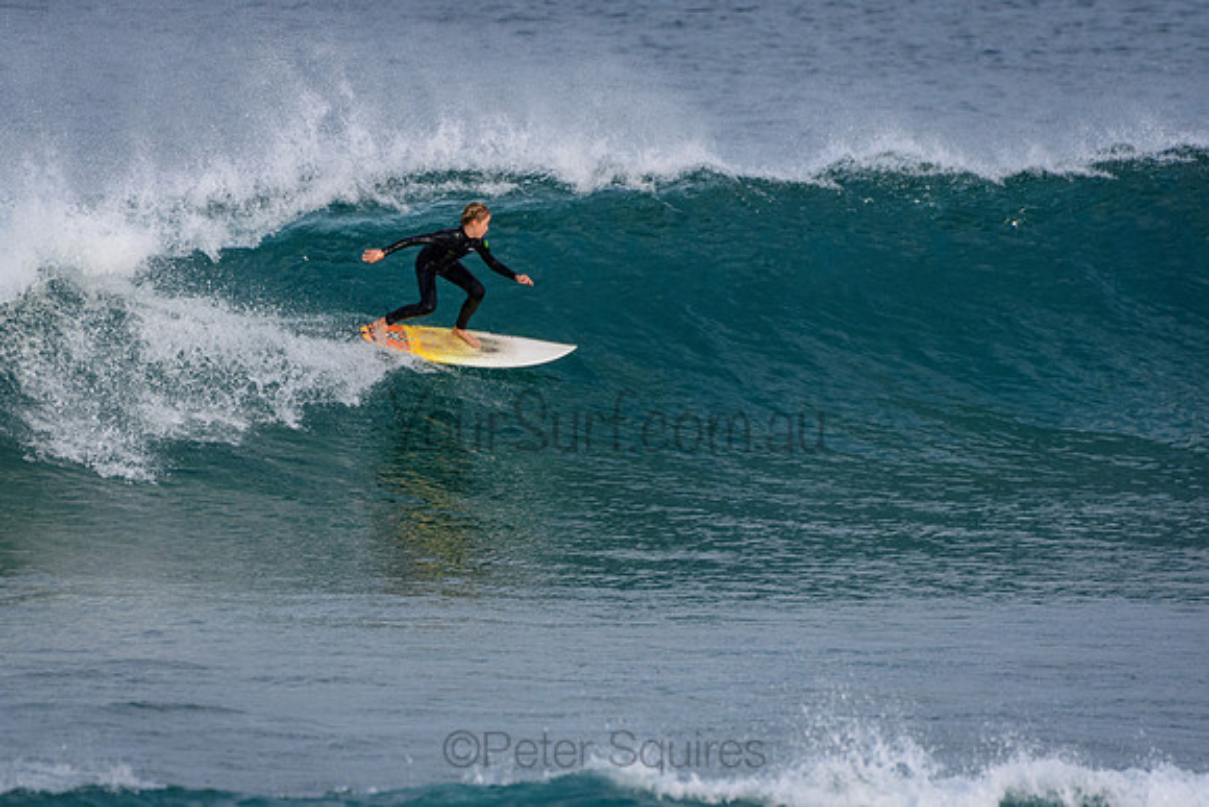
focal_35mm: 750
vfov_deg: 1.8
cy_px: 404
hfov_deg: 2.7
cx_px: 604
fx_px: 25192
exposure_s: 1/2000
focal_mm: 500
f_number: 5.6
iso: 720
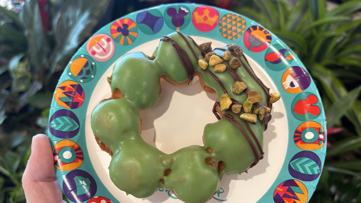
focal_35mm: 29
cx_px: 178
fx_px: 278
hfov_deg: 66.1
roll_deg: -5.5
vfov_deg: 39.9
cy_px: 126
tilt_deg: -38.6
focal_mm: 5.96
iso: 125
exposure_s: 1/79
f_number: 1.6
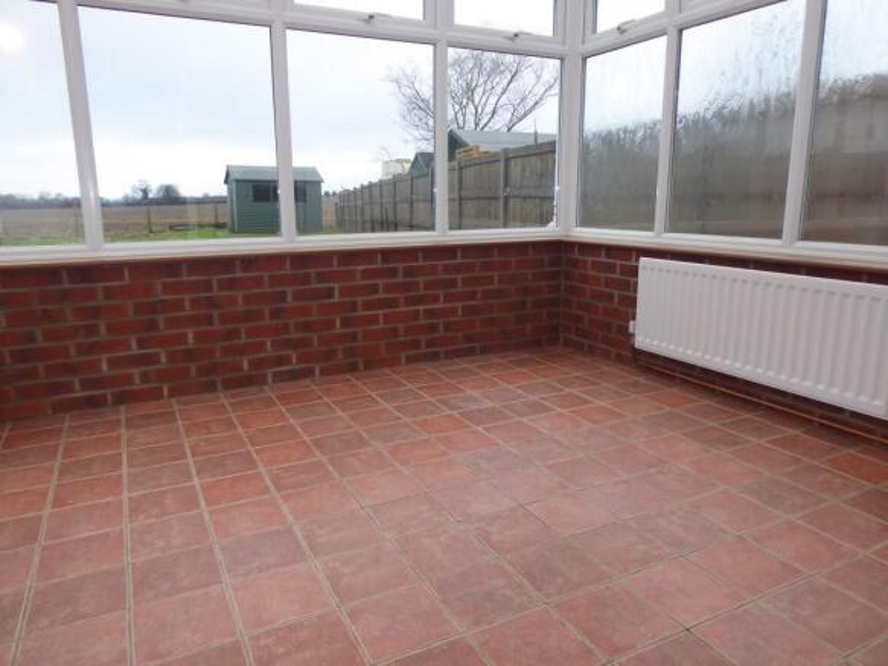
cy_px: 333
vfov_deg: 56.8
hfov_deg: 71.6
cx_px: 444
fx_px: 616
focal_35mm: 24
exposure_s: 1/60
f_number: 3.3
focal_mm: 4.3
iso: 200
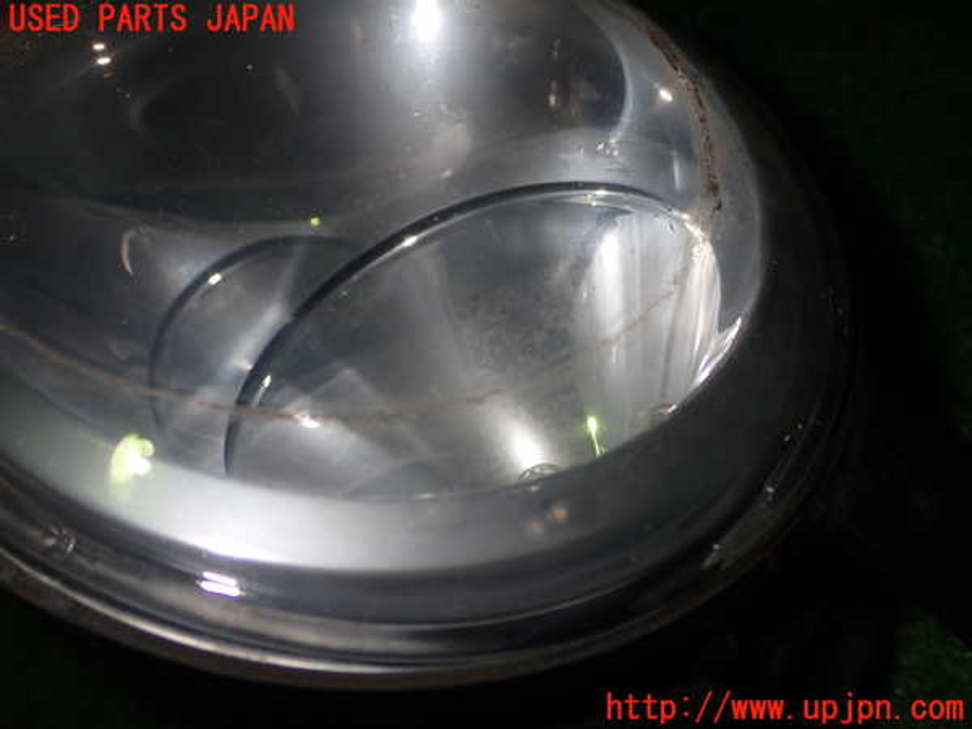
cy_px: 364
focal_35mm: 44
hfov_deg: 42.9
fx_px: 1235
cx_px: 486
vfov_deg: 32.9
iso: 200
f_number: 9
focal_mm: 7.84
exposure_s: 1/40
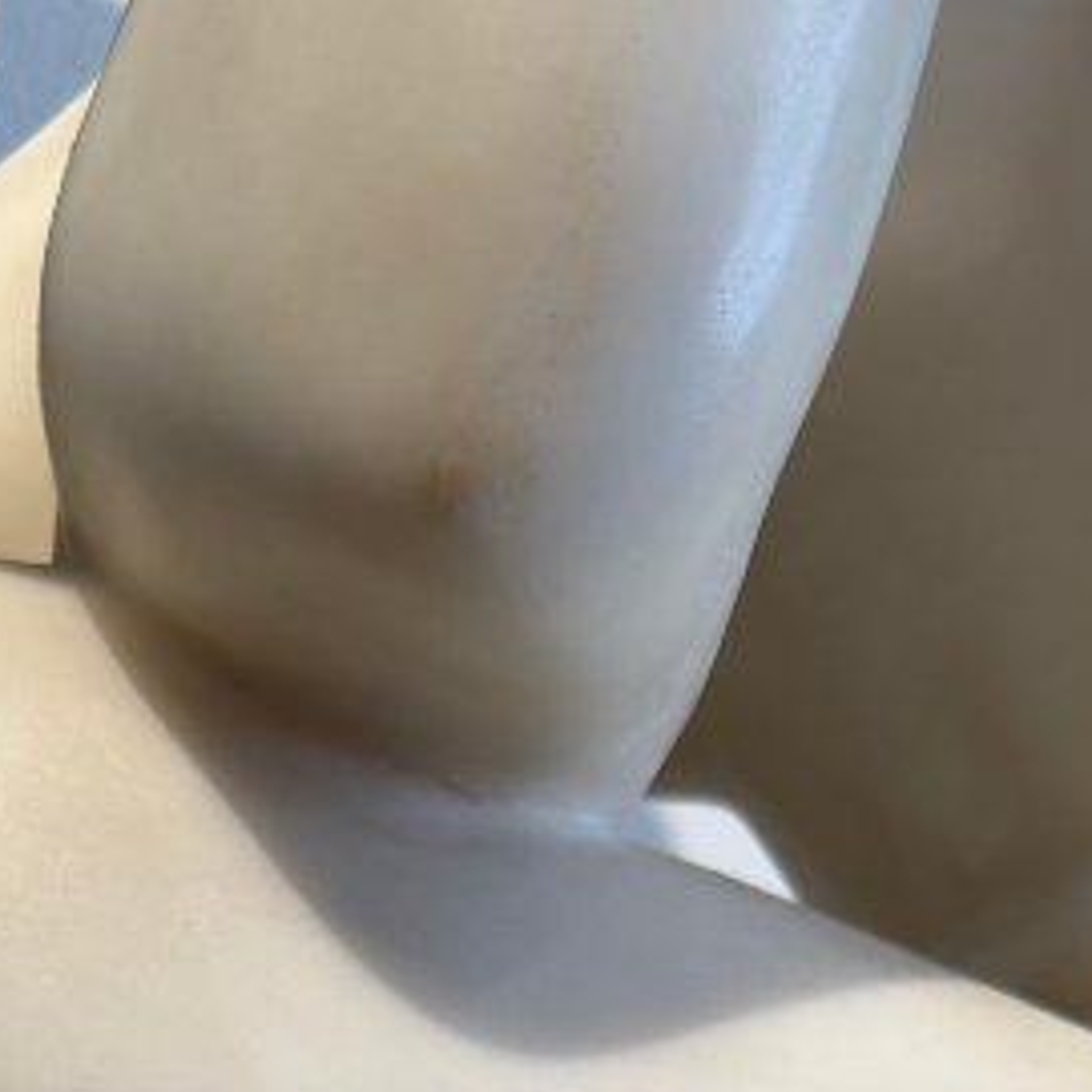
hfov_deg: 18.5
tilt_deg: -4.1
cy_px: 2027
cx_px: 564
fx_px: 3355
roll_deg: +0.1
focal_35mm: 94
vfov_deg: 15.6
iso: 80
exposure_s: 1/100
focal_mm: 6.76
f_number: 1.78
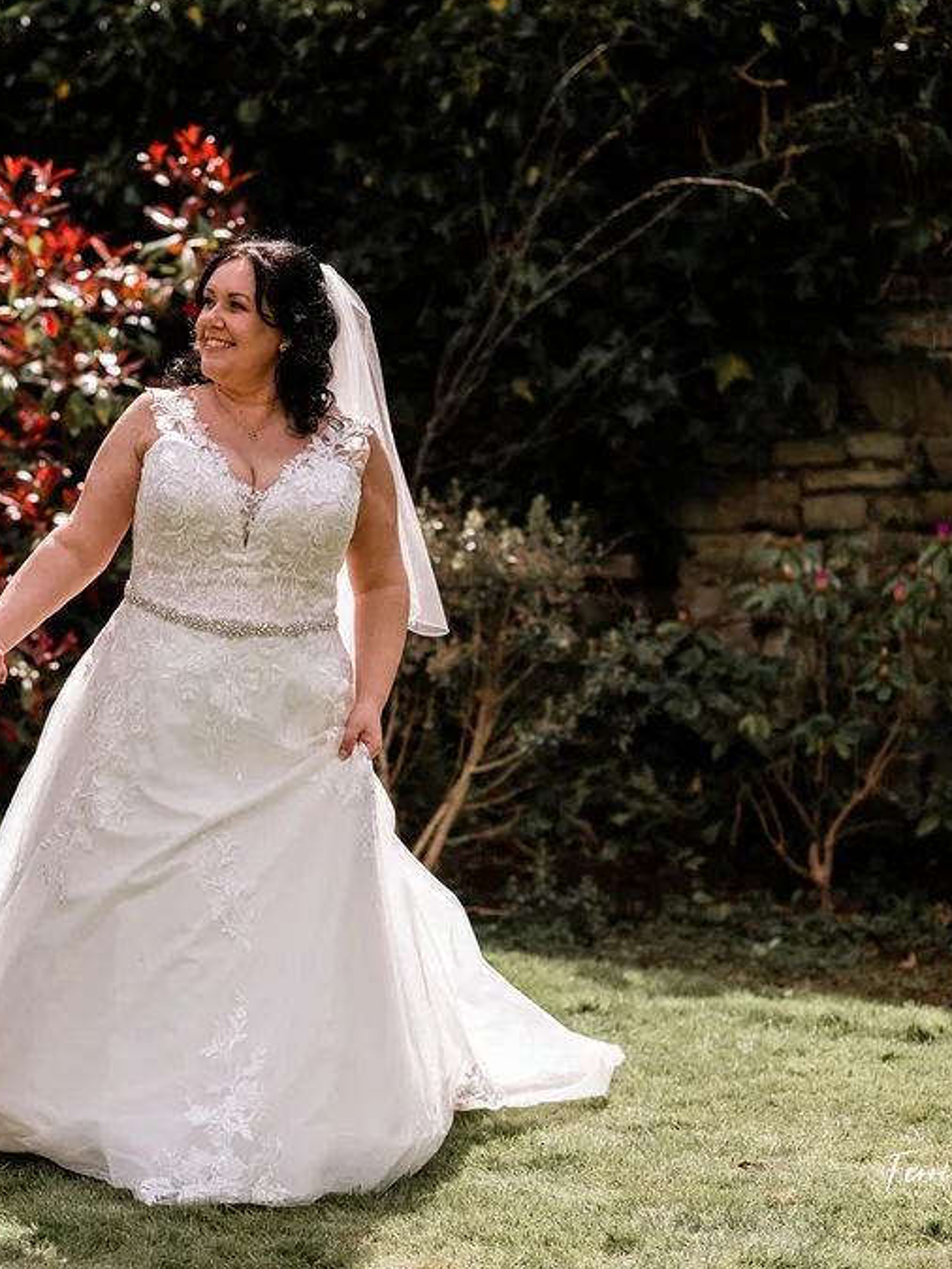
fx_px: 4544
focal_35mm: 124
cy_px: 630
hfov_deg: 11.9
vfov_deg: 15.9
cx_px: 98
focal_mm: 85
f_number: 2.5
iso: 125
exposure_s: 1/2500
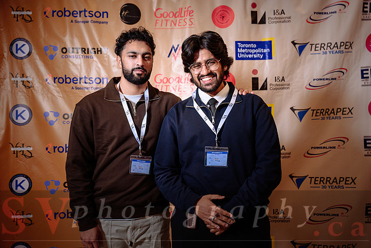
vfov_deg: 37.9
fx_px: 361
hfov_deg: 54.4
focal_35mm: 35
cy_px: 124
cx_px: 186
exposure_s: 1/200
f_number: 4
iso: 640
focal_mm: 35
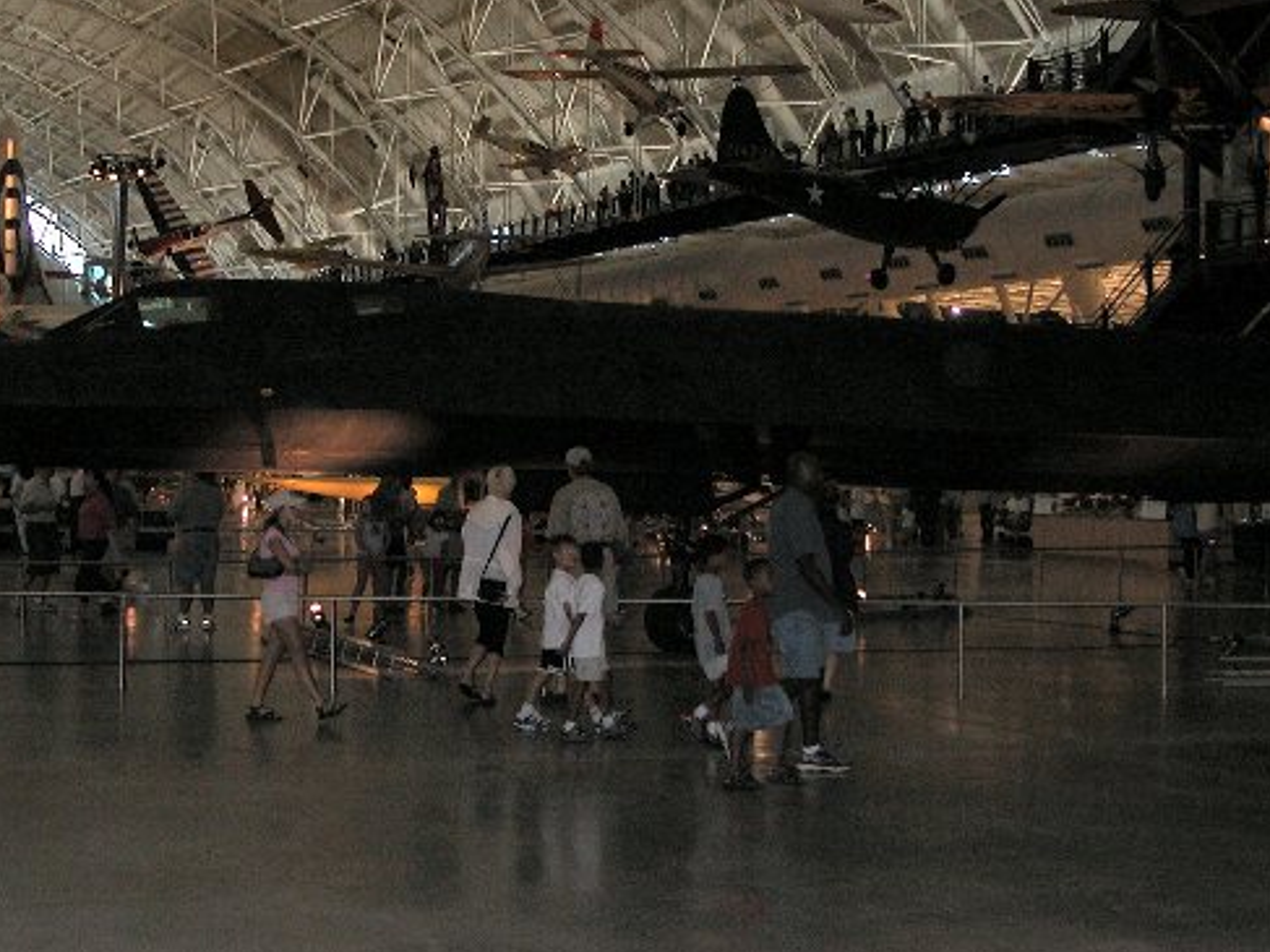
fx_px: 2531
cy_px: 334
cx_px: 490
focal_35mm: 69
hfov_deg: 28.1
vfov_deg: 21.2
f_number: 2.9
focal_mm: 10.7
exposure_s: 1/60
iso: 200
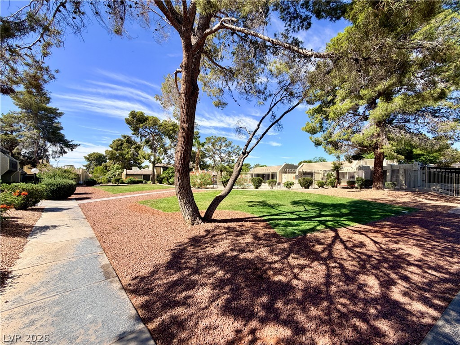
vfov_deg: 85.7
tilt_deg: +3.7
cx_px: 230
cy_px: 172
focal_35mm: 14
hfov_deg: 102.1
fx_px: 186
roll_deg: -1.2
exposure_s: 1/770
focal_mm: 2.22
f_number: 2.2
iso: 25
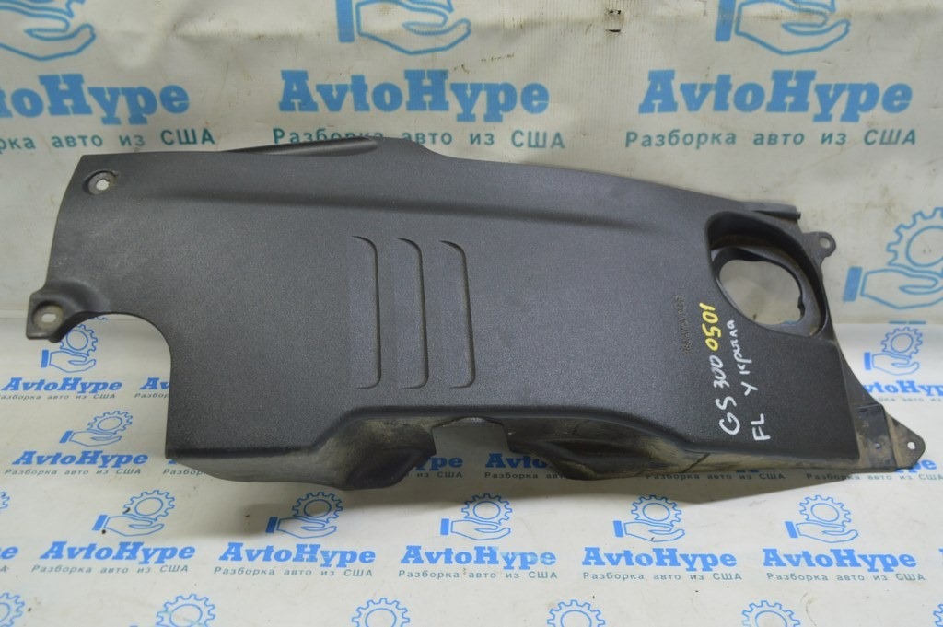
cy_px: 314
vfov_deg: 36.8
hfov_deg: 53.2
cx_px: 472
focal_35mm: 36
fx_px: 942
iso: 400
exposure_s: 1/20
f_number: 5.6
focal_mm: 24
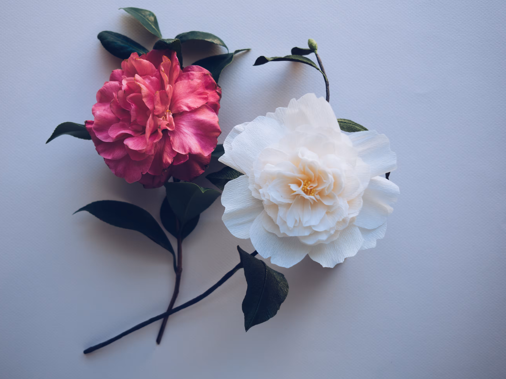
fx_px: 439
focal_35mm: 30
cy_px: 187
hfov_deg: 59.8
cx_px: 226
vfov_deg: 46.8
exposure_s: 1/50
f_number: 2.8
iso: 160
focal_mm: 18
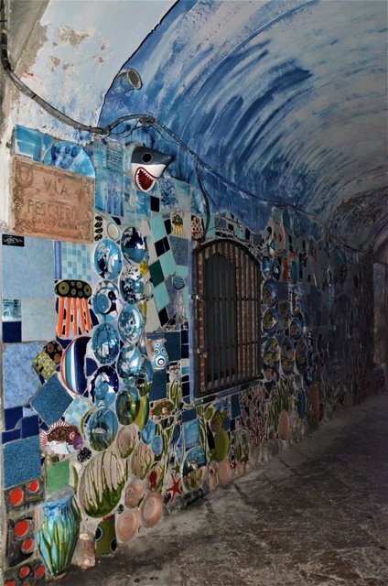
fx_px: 438
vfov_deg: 67.5
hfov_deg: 47.7
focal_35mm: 27
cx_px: 194
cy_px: 293
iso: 5000
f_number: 8
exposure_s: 1/60
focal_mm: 18
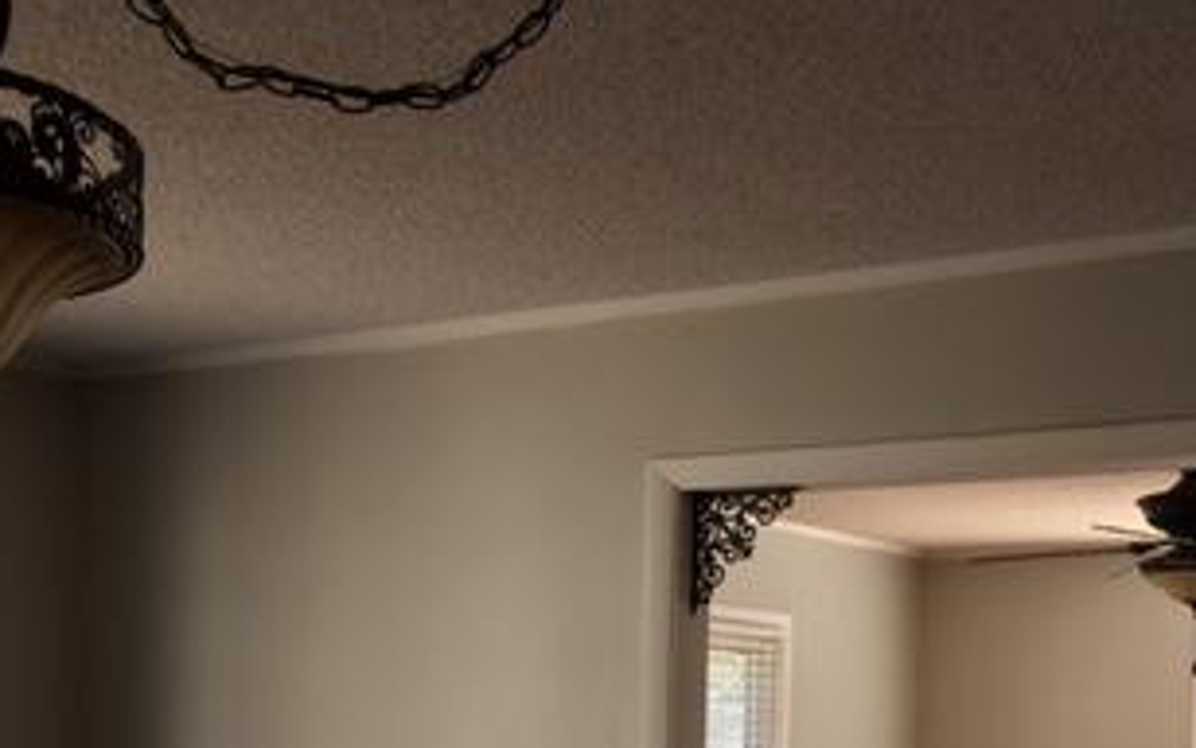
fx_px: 2086
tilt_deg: -1.5
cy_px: 900
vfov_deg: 19.2
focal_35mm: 64
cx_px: 604
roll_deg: -0.8
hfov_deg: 32.0
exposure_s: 1/60
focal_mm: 4.15
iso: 25
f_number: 2.2
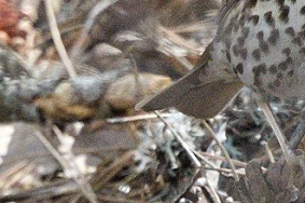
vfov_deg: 0.7
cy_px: -26
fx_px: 16975
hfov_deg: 1.0
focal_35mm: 2006
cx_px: 239
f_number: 5.6
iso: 8000
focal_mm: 420
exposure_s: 1/1600
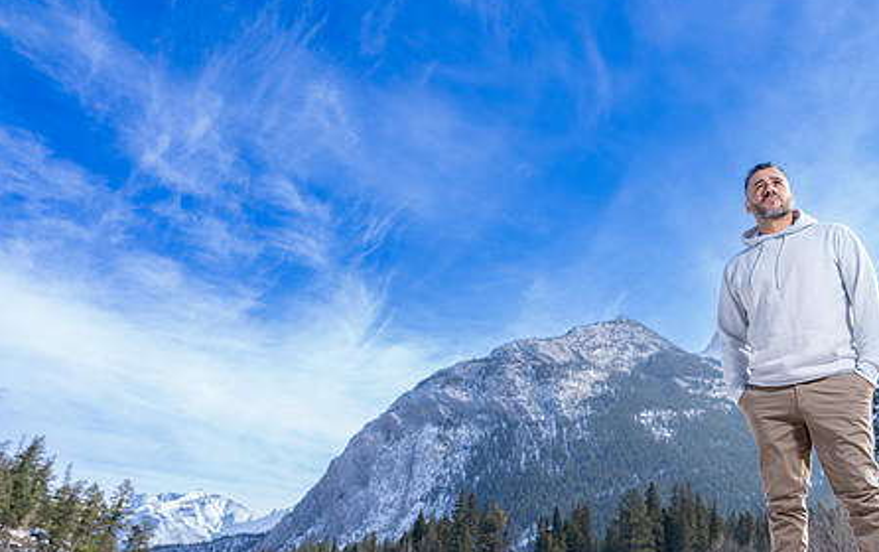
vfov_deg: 38.0
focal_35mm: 33
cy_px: 369
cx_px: 592
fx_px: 792
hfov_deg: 56.7
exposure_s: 1/400
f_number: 3.5
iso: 50
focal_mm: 24
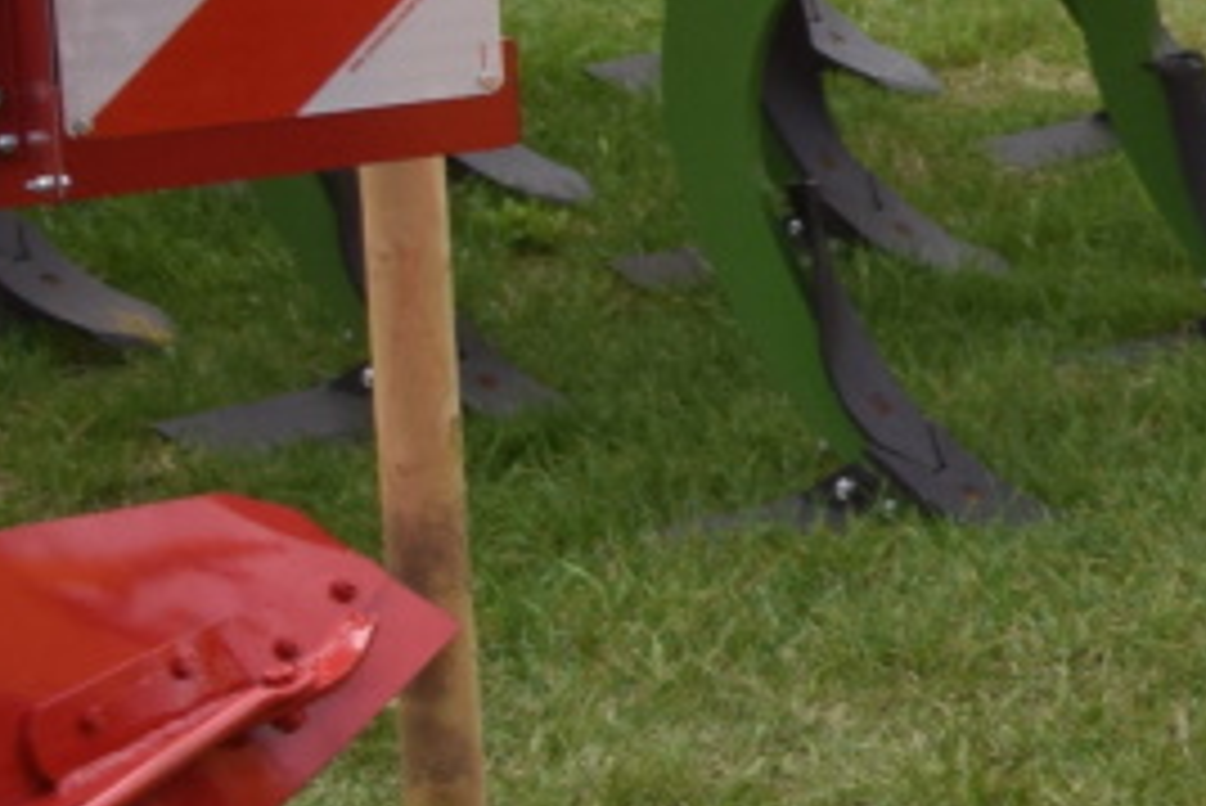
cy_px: -329
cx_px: 3632
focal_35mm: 171
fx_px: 5743
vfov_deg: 7.9
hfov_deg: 9.4
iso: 200
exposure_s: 1/250
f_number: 8
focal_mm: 17
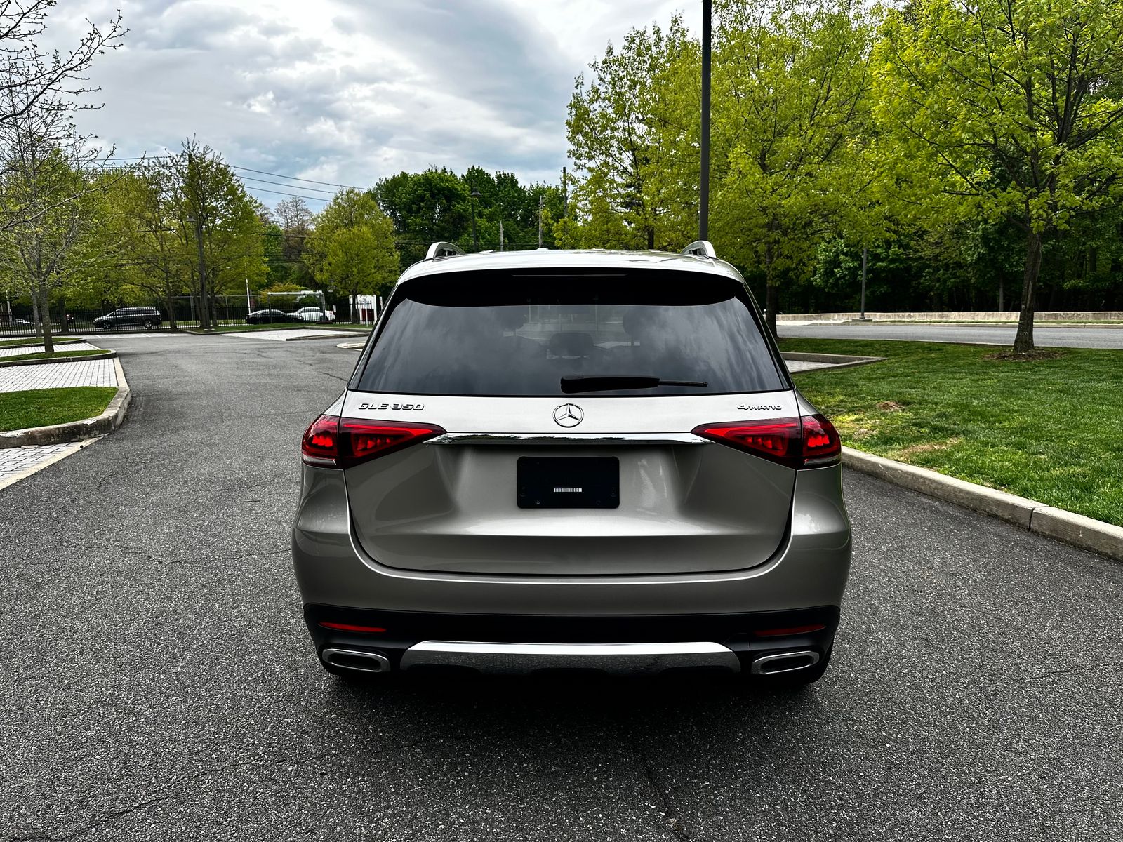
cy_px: 421
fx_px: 779
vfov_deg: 56.8
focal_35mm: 24
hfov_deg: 71.6
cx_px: 562
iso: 80
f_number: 1.78
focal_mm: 6.86
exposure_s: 1/729
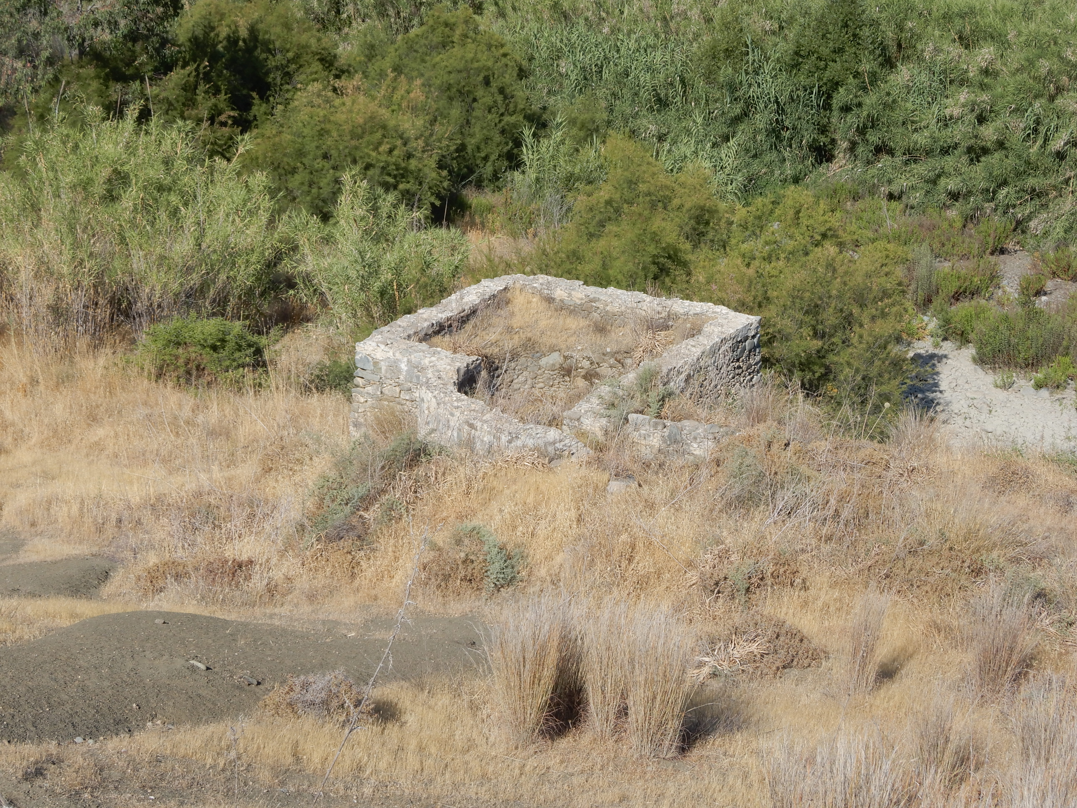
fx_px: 2178
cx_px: 538
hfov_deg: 27.8
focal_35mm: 70
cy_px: 404
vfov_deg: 21.0
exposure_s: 1/400
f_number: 5.6
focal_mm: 12.5
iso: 80
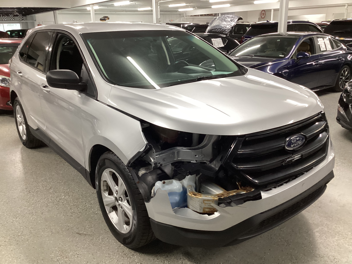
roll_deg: +1.3
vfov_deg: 45.4
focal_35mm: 31
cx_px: 176
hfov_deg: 58.4
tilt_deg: -19.3
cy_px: 132
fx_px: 315
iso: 200
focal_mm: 3.3
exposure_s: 1/50
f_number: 2.4
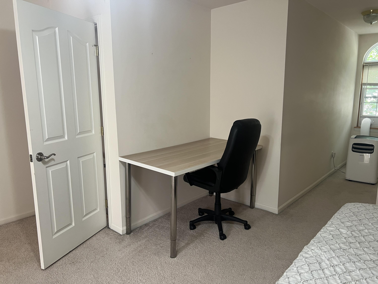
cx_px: 189
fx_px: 284
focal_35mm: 26
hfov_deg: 67.3
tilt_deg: -10.2
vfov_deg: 53.1
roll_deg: +0.4
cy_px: 142
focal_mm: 5.7
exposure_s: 1/60
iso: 80
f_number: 1.5
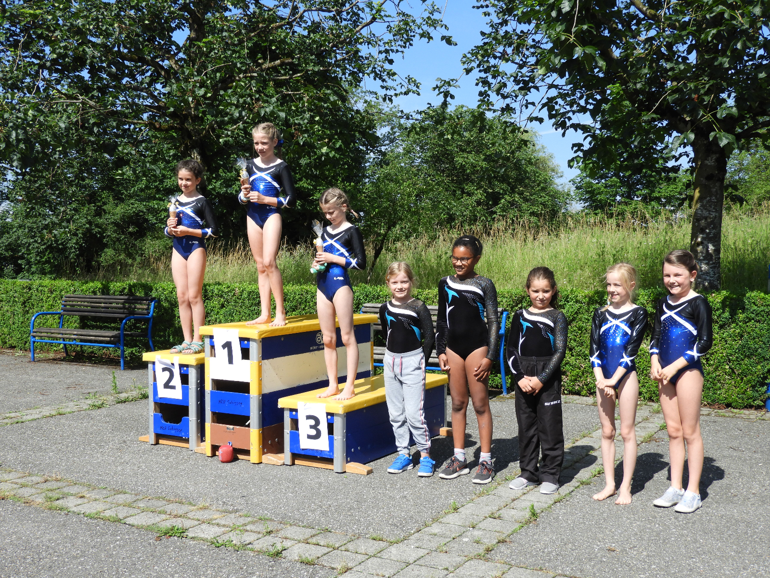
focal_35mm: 40
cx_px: 385
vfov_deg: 36.0
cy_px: 289
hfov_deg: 46.8
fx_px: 890
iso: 100
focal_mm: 7.2
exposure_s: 1/800
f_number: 3.8
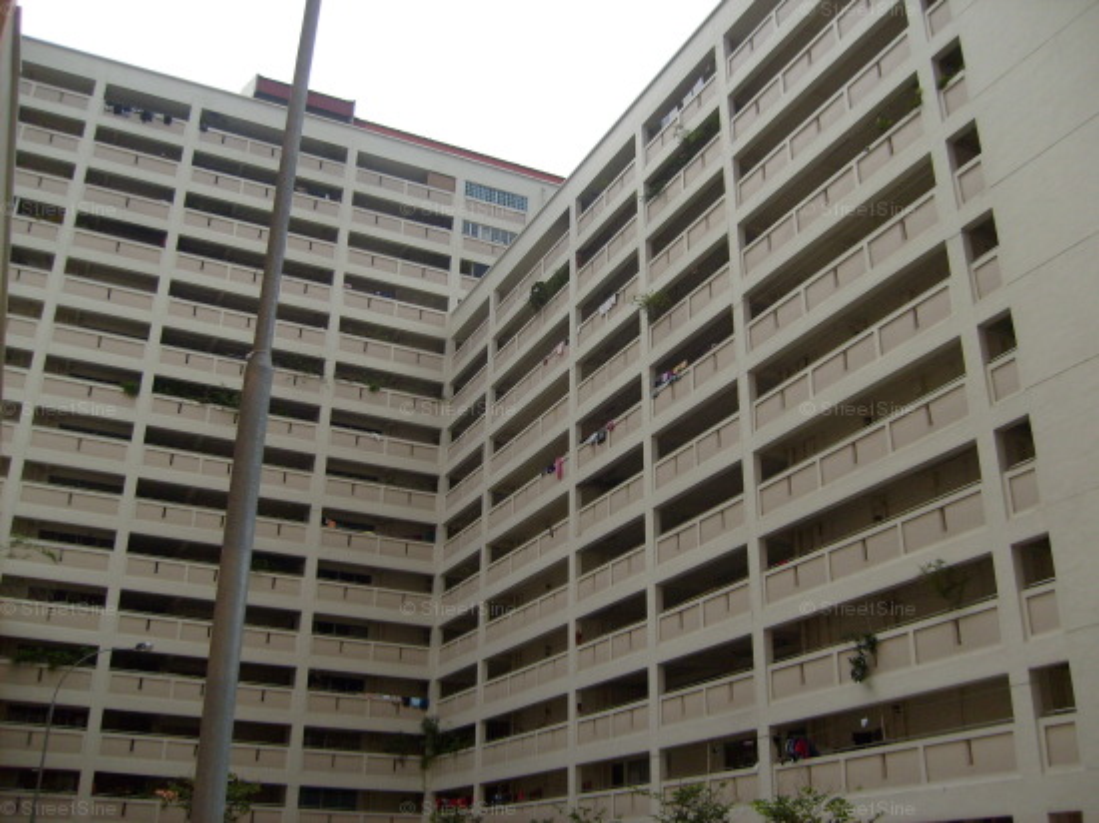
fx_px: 1111
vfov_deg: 40.7
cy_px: 412
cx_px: 550
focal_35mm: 35
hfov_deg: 52.6
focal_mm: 5.8
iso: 80
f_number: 7.1
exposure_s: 1/350
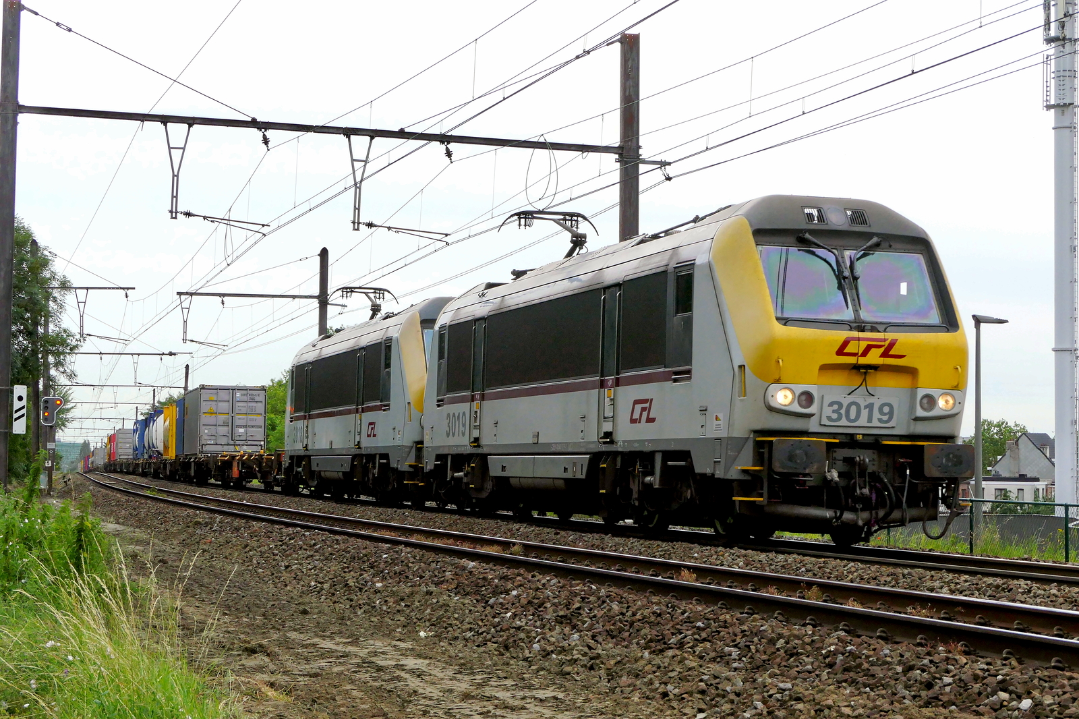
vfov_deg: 16.8
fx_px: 2427
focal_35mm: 81
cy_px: 360
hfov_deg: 25.1
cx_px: 540
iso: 800
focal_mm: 29.8
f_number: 7.1
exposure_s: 1/800
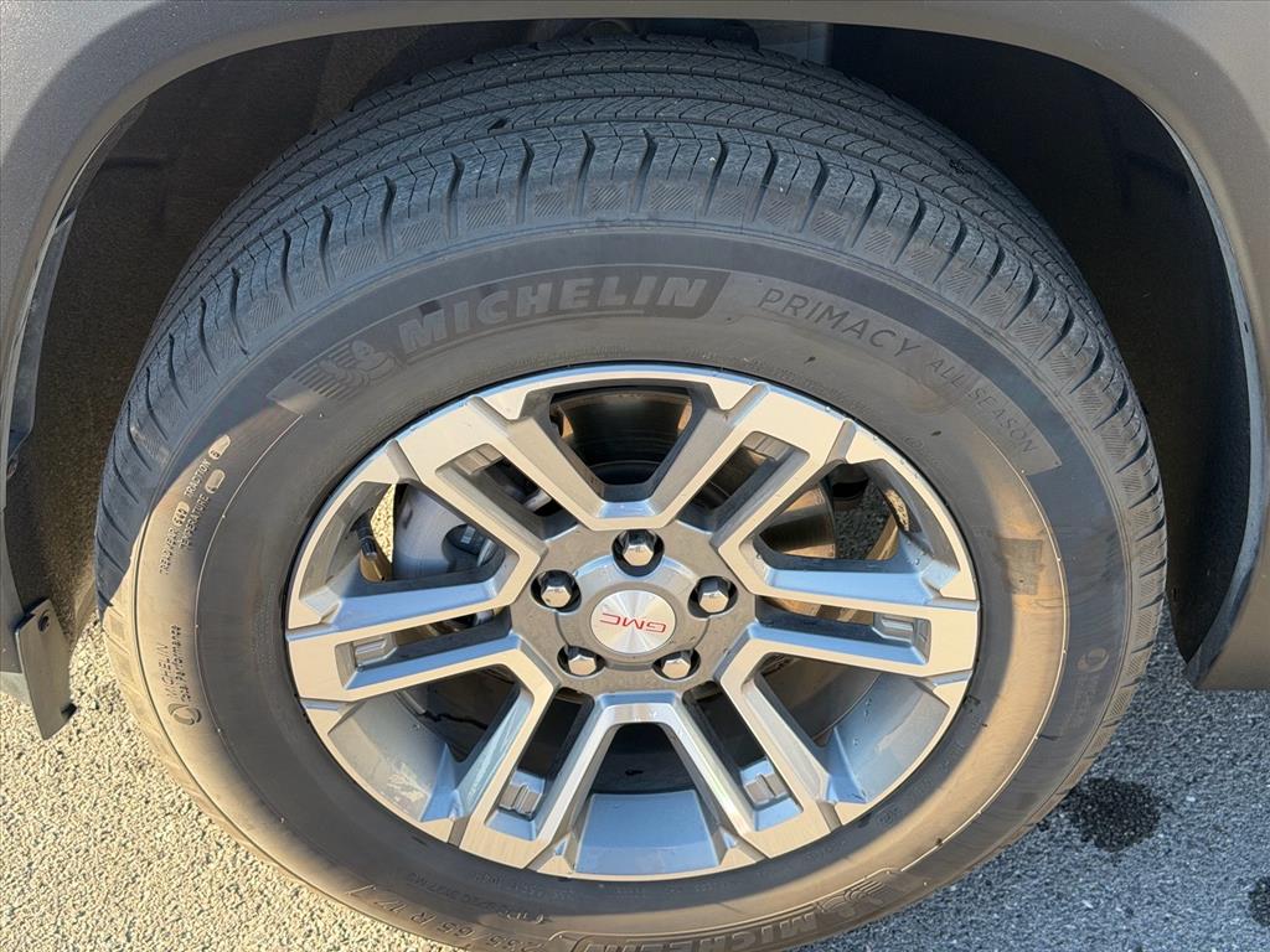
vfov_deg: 30.3
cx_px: 635
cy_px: 476
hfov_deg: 39.7
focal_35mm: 48
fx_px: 1761
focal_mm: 6.76
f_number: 1.78
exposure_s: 1/306
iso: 80
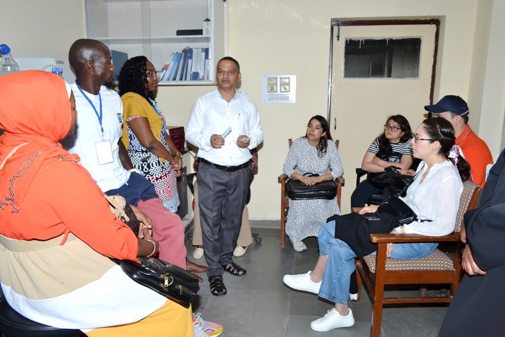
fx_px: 379
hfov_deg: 67.4
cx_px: 252
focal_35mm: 27
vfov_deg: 47.9
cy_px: 168
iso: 800
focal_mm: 18
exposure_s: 1/200
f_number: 6.3
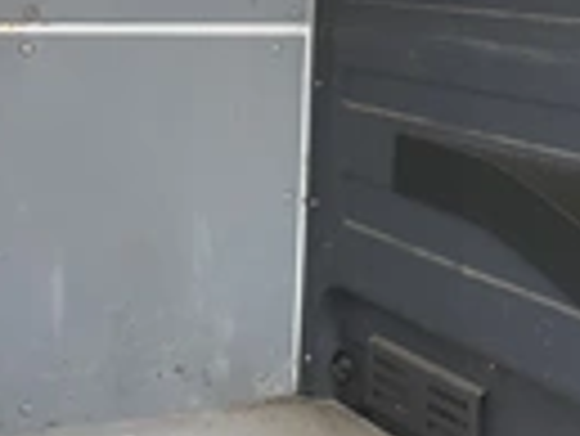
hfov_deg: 21.0
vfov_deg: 16.1
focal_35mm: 90
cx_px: 589
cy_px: 4
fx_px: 1509
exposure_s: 1/211
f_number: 1.8
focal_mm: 3
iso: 25
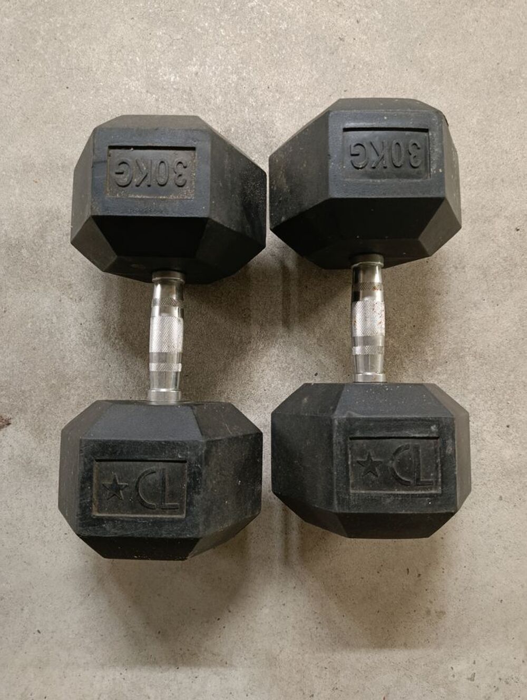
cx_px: 264
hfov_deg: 59.0
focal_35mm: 23
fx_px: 466
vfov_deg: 73.8
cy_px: 350
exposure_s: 1/25
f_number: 1.65
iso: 2189
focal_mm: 6.11
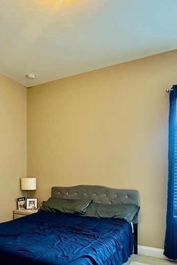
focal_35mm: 29
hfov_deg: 44.4
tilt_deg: -0.8
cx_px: 60
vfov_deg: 62.2
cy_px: 175
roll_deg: +0.2
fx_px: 214
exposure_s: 1/60
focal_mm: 2.22
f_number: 2.2
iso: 640
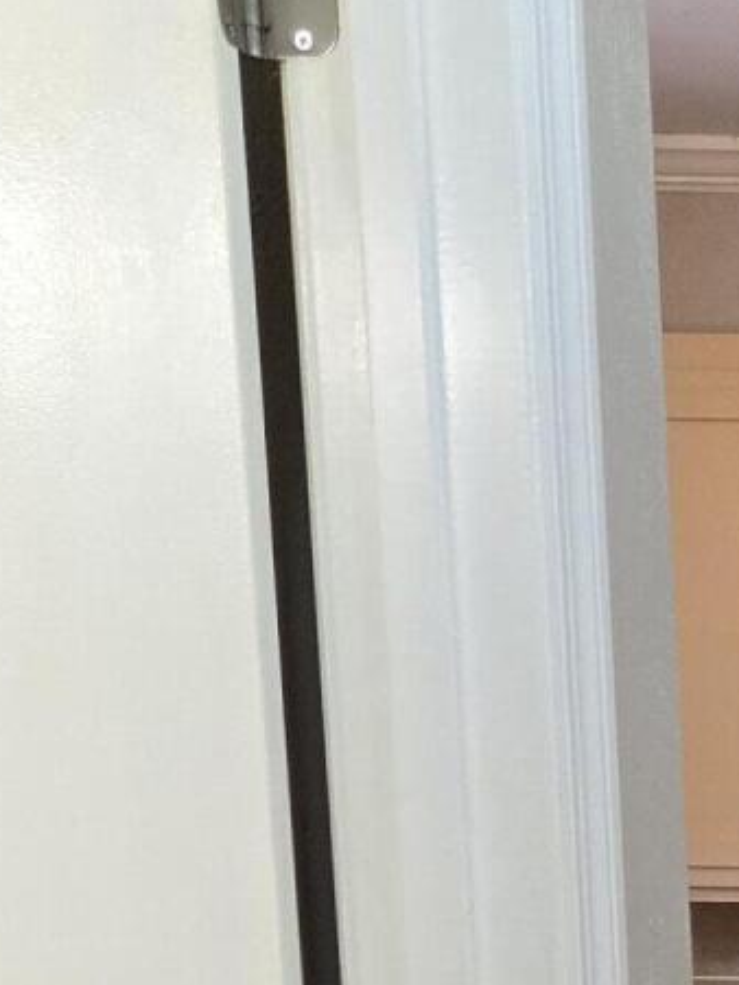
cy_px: 1439
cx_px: 1432
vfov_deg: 17.5
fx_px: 2905
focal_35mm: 102
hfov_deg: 12.8
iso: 250
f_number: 1.8
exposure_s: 1/120
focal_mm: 5.4
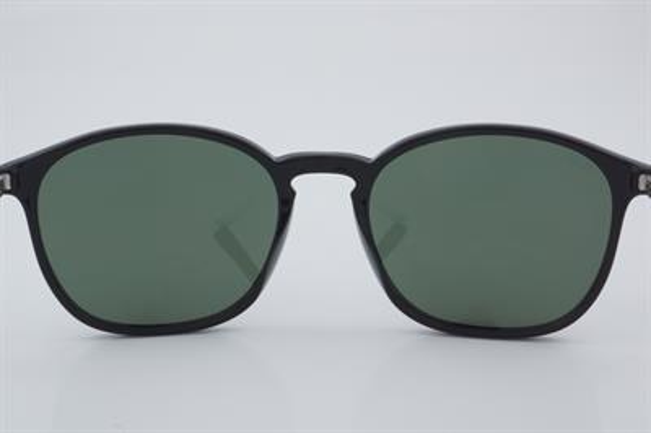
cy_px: 216
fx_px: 1084
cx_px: 326
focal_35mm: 60
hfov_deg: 33.4
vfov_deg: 22.6
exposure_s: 1/4
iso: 100
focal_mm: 40
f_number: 32
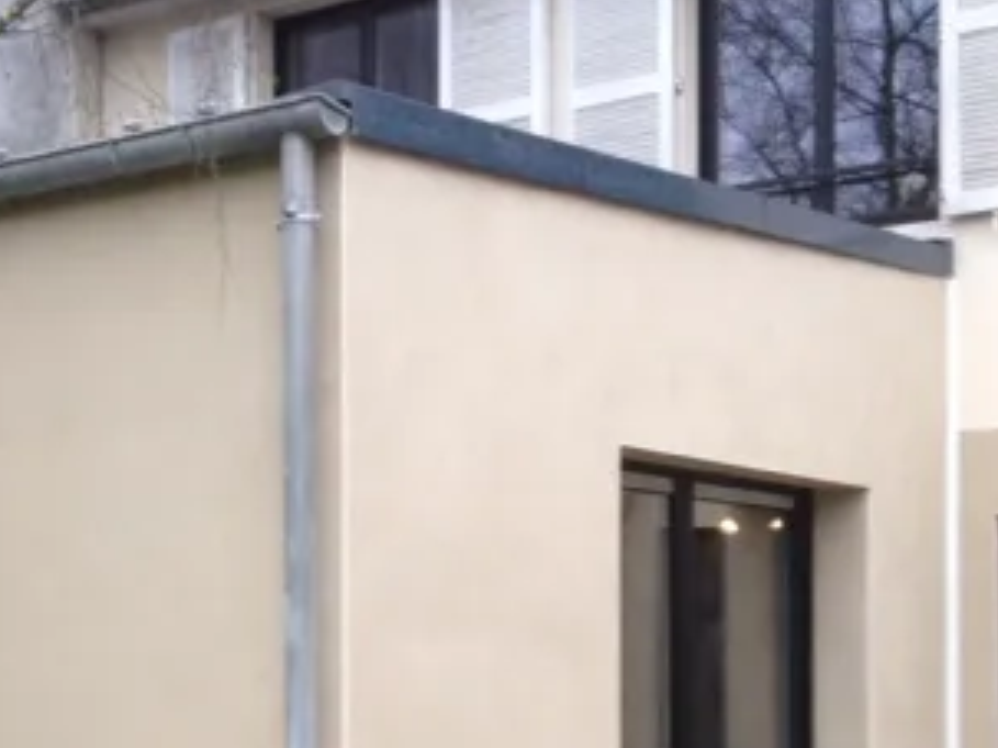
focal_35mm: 74
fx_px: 2133
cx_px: 188
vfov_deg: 19.6
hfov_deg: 25.8
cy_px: 626
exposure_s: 1/20
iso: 50
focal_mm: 4.28
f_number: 2.4
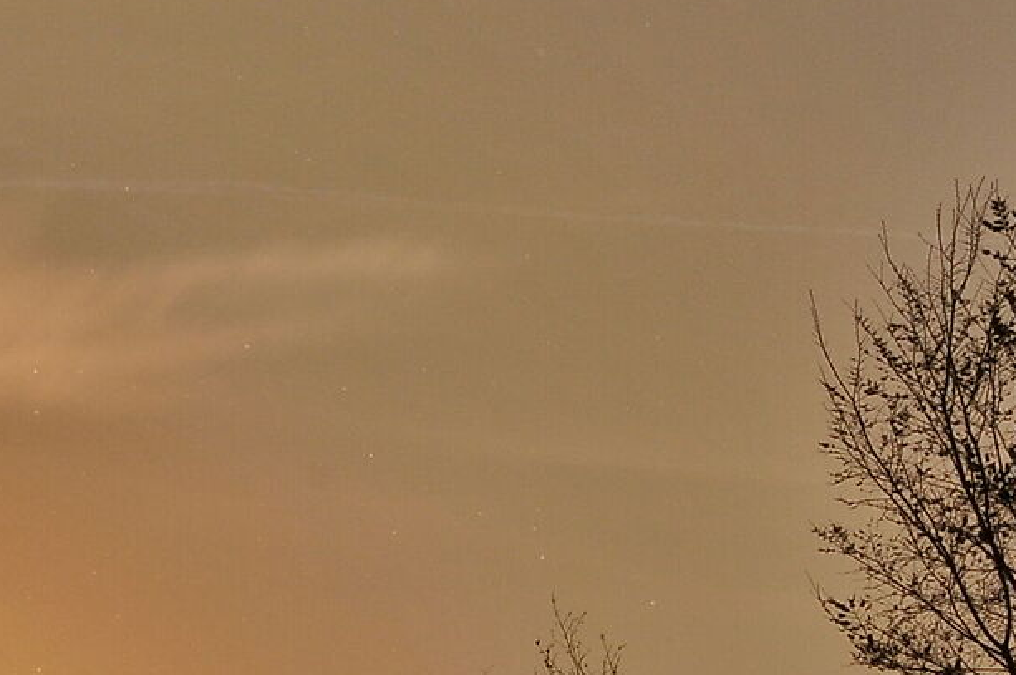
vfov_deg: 1.1
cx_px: 202
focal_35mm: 1293
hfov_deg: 1.6
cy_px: 846
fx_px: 36443
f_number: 16
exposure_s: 1/2500
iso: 320
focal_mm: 220
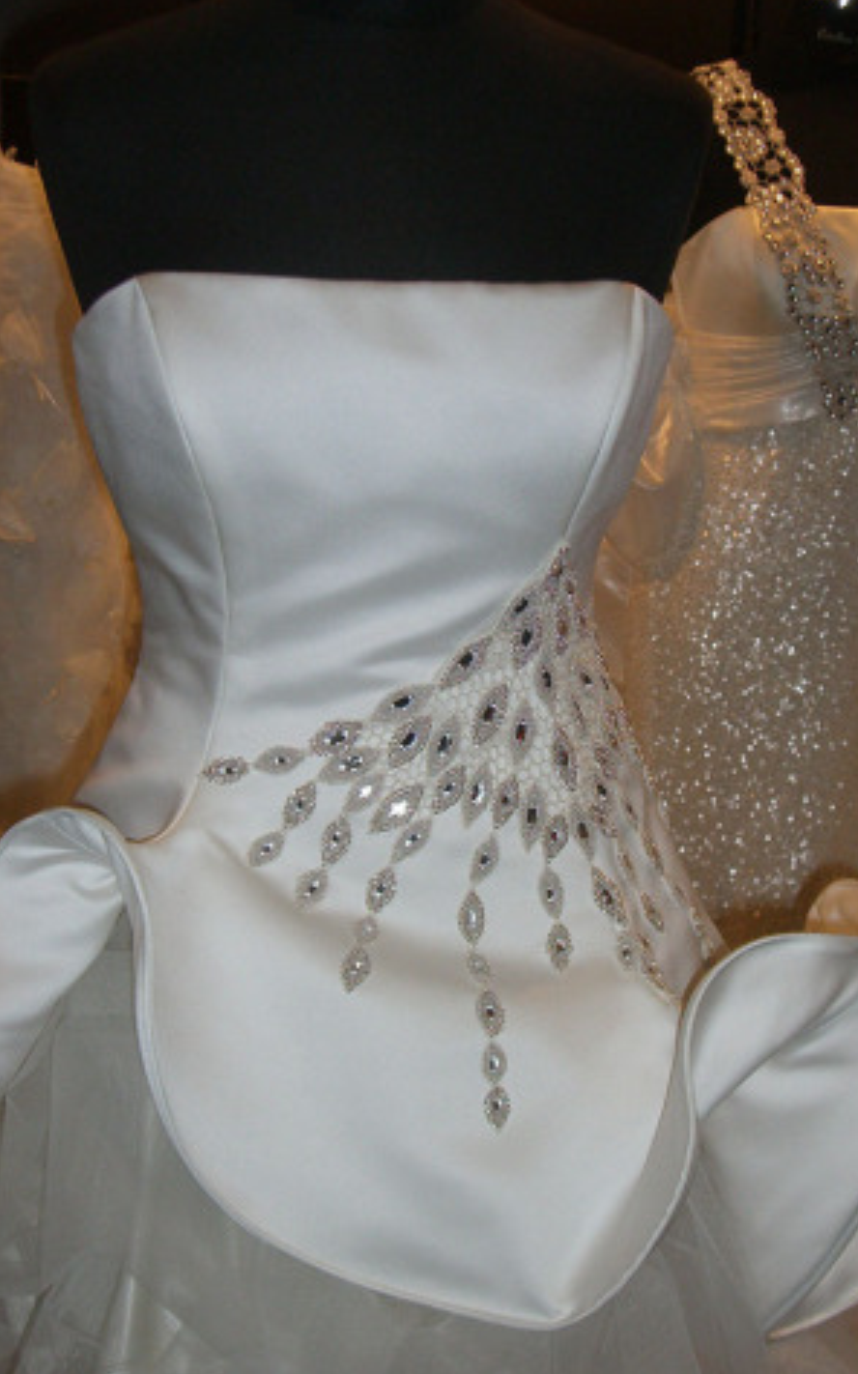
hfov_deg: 22.0
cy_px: 681
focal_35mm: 59
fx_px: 2209
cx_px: 513
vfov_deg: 34.6
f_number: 3.3
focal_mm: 9
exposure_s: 1/60
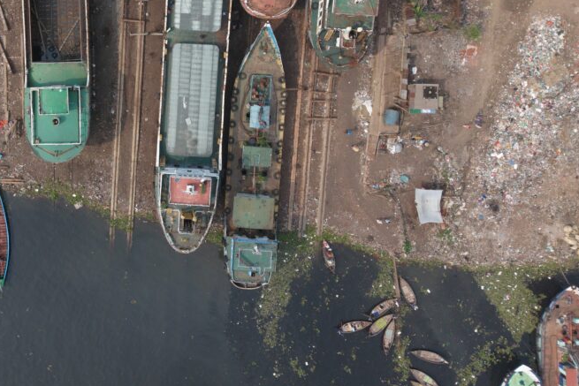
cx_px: 146
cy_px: 64
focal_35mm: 39
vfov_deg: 33.0
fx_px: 627
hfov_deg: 47.7
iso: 170
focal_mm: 8.67
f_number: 1.8
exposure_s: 1/400
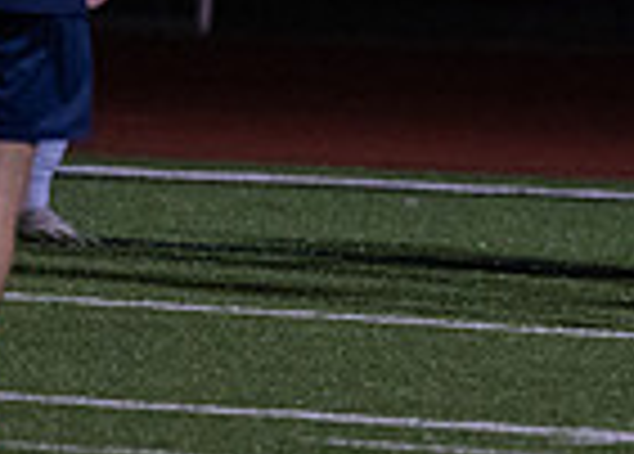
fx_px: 22421
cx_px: 1351
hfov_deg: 1.6
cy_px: 16
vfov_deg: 1.2
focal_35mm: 1244
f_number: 2.8
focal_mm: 200
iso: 2500
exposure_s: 1/1250
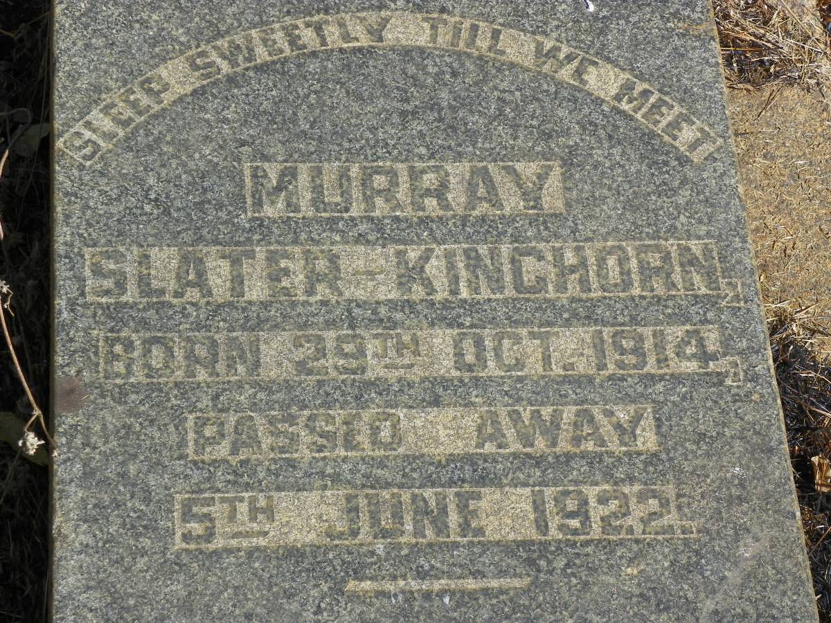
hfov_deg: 20.7
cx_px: 416
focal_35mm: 95
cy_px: 312
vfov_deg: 15.6
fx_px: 2281
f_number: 4.5
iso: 64
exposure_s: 1/250
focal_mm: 16.9
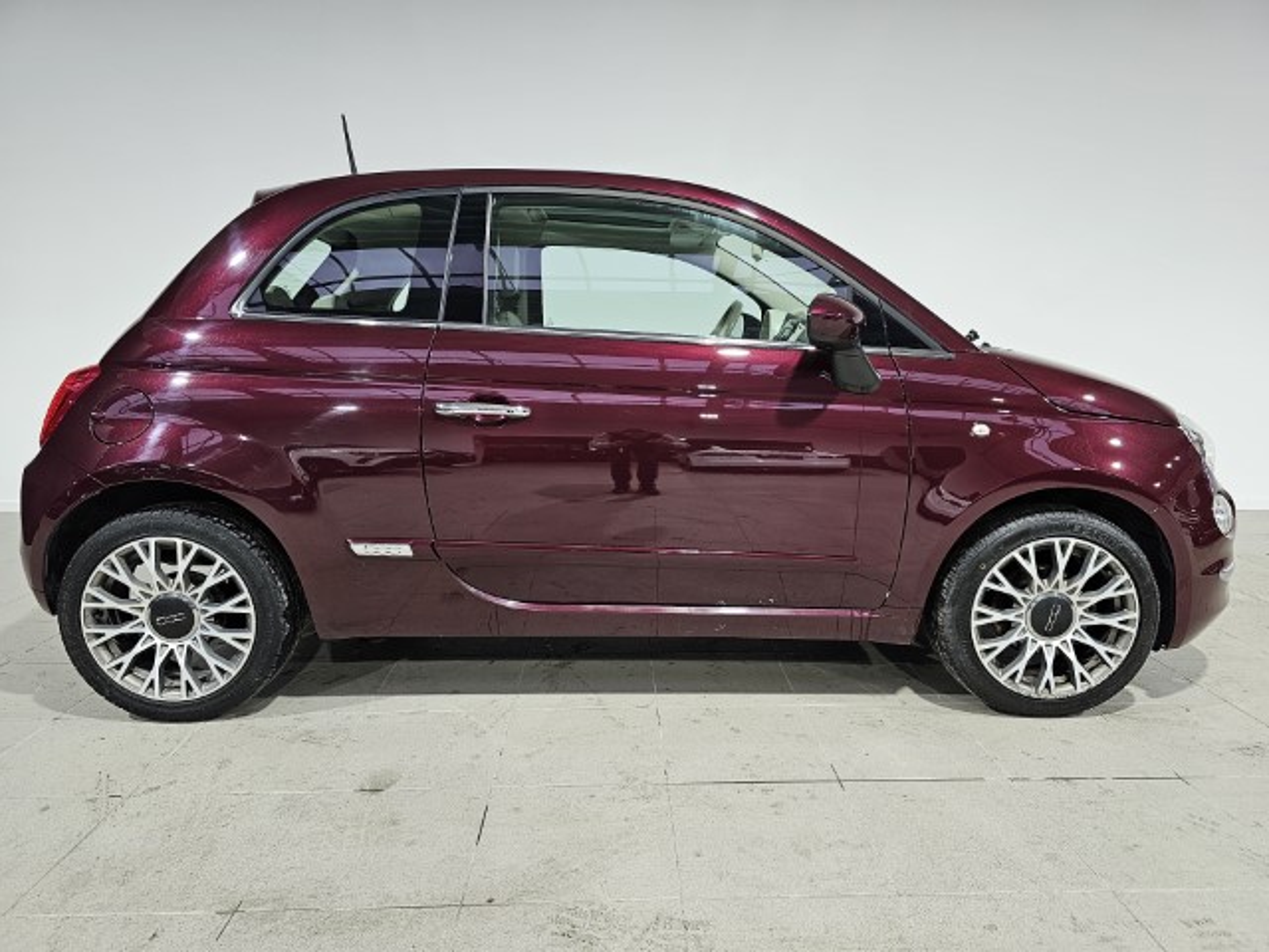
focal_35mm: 23
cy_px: 476
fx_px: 843
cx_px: 634
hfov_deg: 73.9
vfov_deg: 58.9
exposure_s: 1/100
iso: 200
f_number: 1.7
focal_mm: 6.3
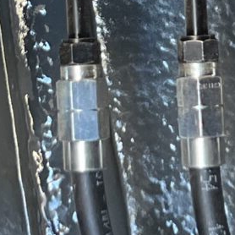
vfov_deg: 8.2
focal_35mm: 212
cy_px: -25
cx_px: 144
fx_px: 1628
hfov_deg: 8.3
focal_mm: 5.7
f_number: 1.5
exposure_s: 1/121
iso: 125
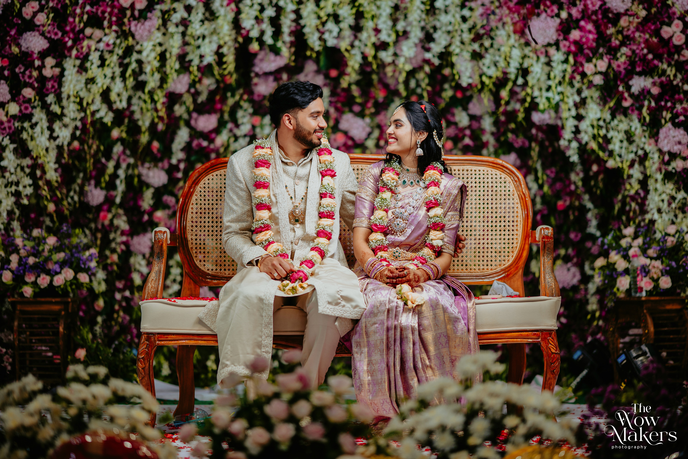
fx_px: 2007
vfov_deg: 13.0
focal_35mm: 105
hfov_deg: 19.5
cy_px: 230
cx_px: 344
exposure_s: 1/400
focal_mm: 105
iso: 125
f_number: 1.4
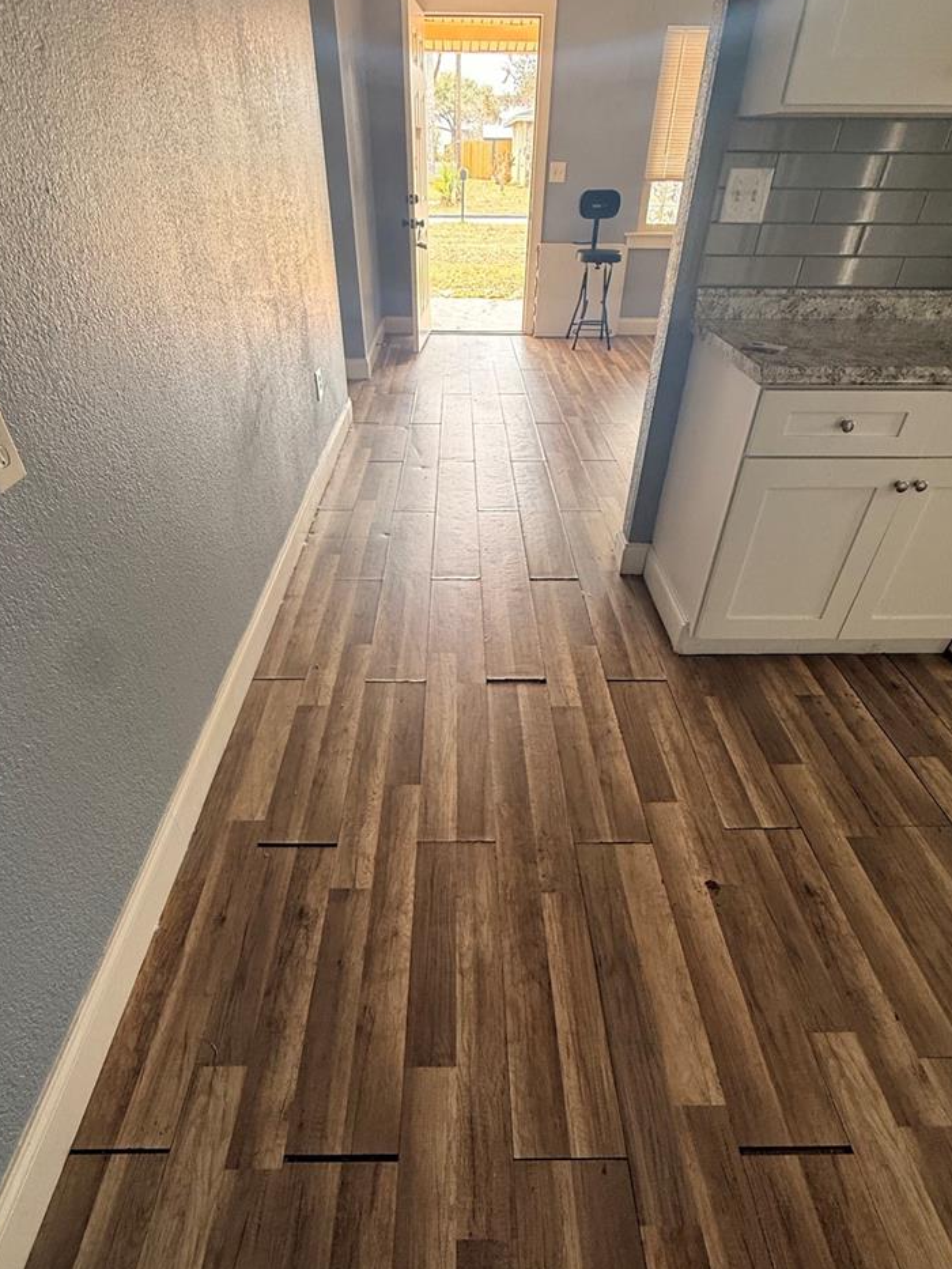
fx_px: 660
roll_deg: -1.0
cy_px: 707
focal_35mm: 18
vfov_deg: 87.4
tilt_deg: -39.9
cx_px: 464
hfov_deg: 71.6
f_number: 2.2
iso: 250
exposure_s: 1/99
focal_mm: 2.22
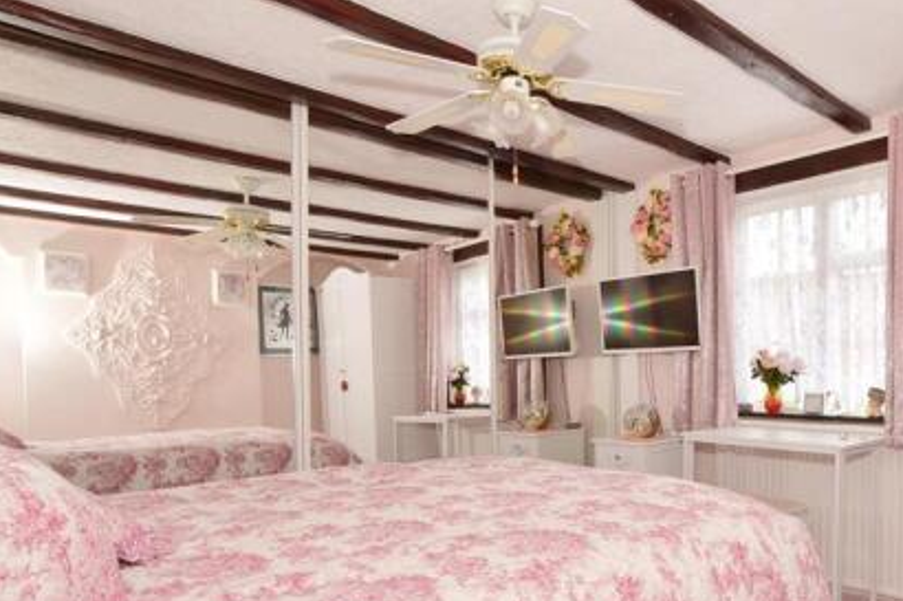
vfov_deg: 52.6
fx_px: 602
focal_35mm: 24
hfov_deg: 68.7
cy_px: 371
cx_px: 683
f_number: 16
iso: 500
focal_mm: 10
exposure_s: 1/60
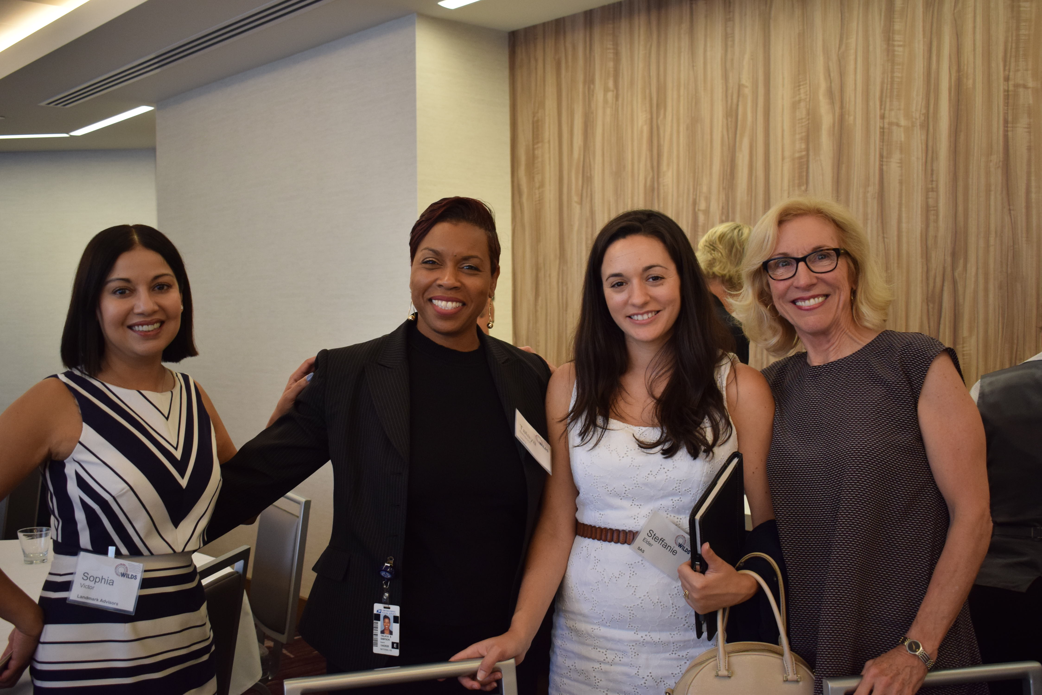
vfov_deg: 35.5
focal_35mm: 38
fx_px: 1086
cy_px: 348
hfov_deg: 51.3
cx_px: 521
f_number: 4
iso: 800
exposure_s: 1/125
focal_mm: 25
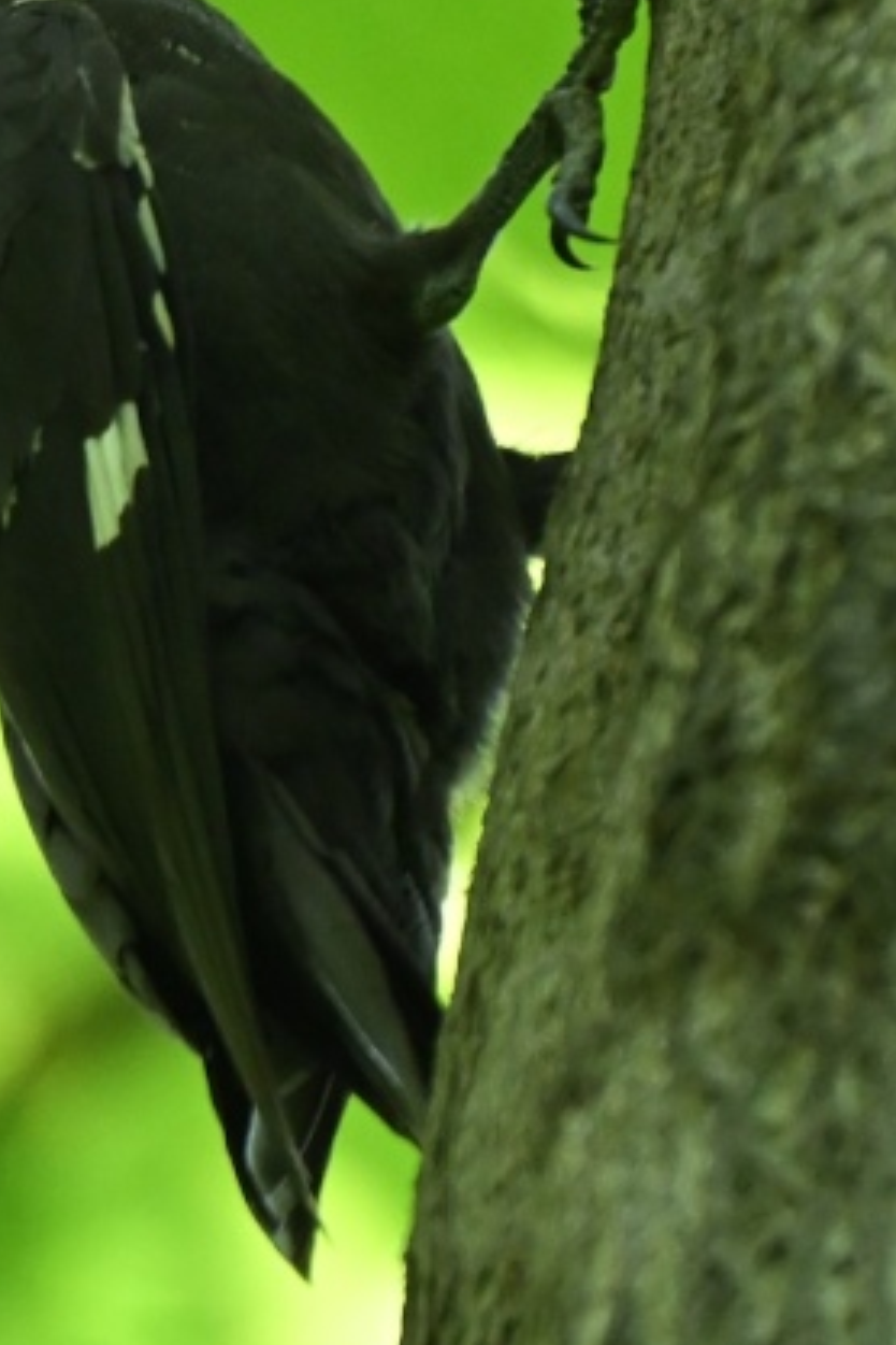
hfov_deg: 0.5
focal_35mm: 2590
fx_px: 96686
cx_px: 593
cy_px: 310
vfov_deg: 0.8
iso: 4500
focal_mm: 600
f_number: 6.3
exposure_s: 1/640
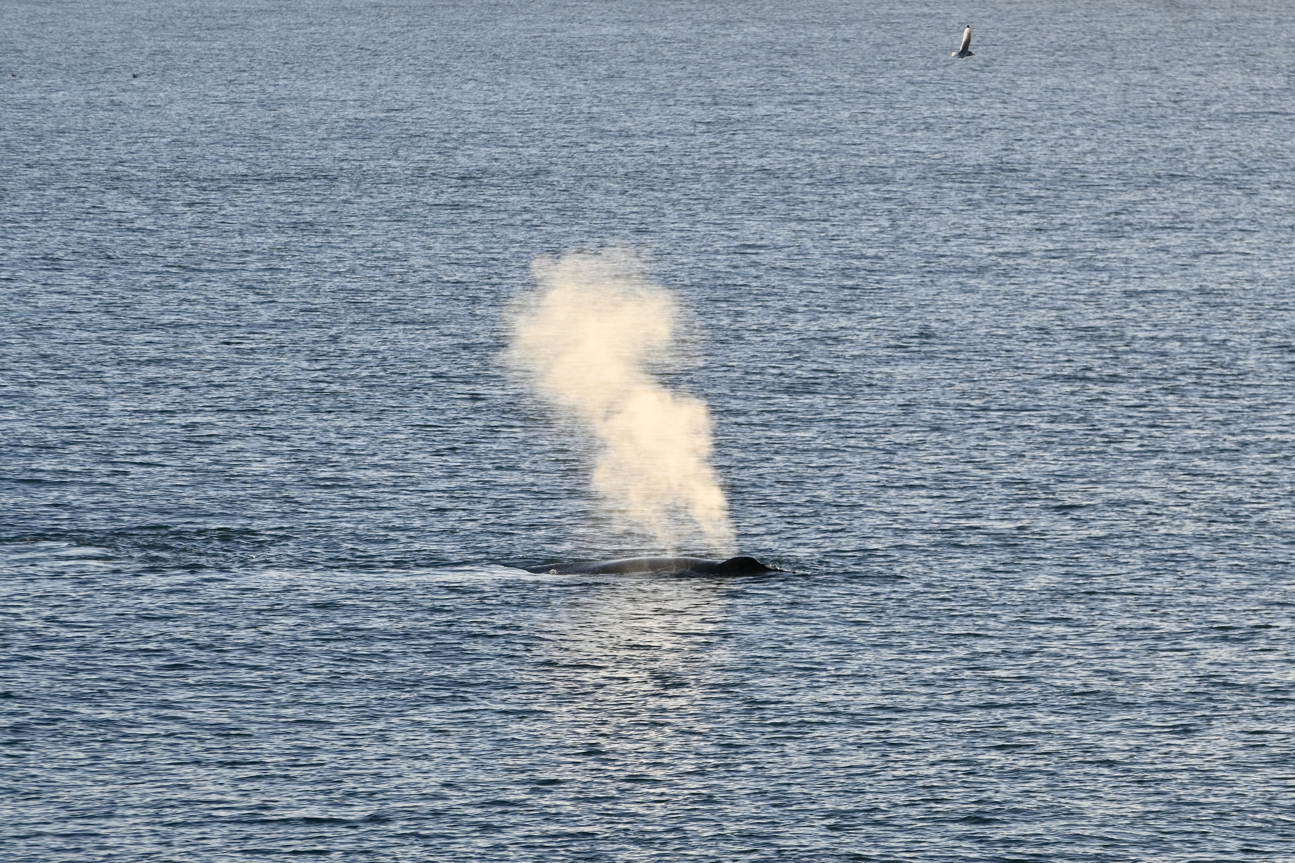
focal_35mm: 218
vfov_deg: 6.3
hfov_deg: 9.5
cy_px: 432
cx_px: 648
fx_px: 7823
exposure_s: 1/1000
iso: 180
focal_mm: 145
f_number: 5.6
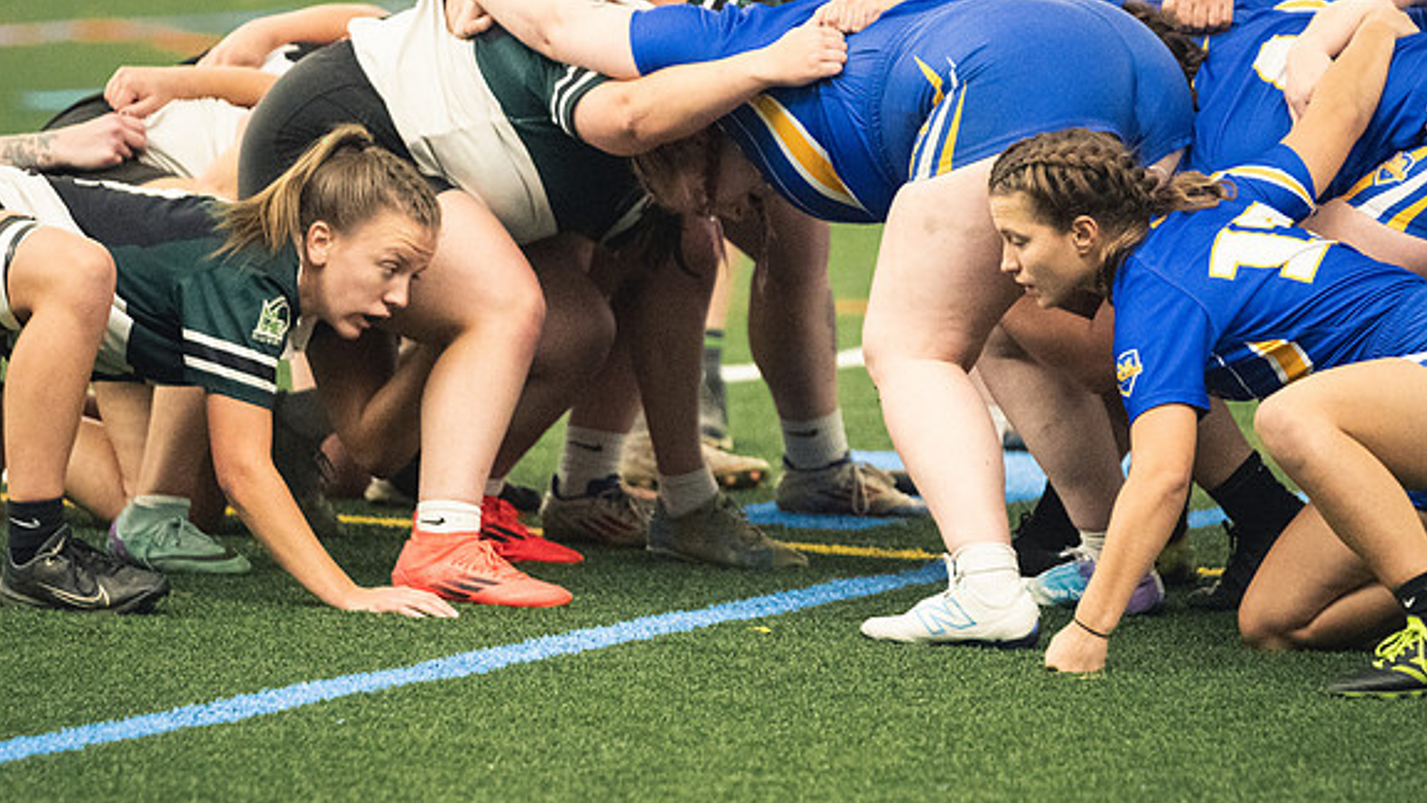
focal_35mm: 316
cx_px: 714
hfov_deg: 6.8
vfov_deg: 3.8
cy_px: 451
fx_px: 11957
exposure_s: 1/500
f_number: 2.8
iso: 12800
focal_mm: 200
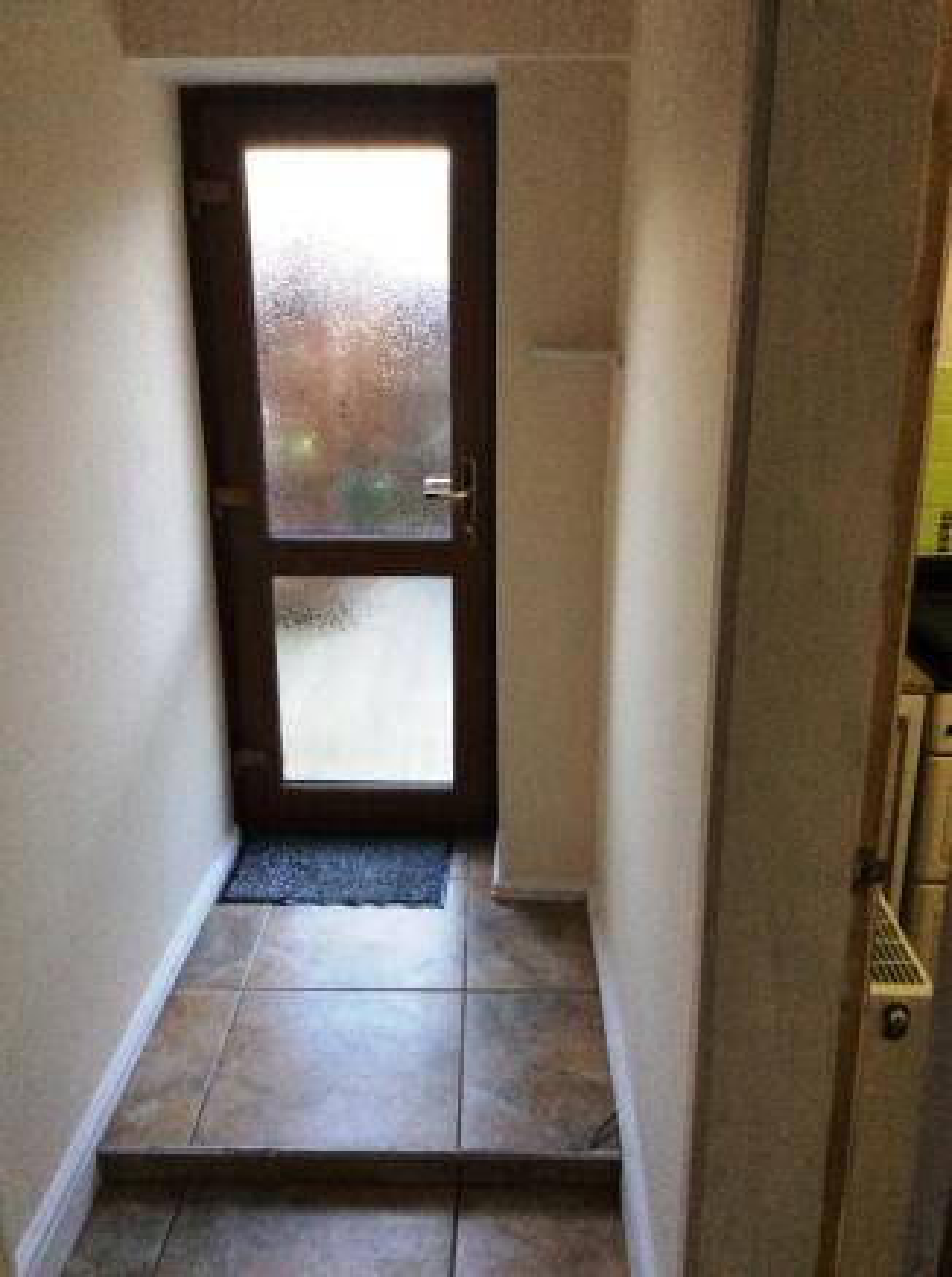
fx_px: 1177
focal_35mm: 32
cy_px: 638
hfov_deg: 44.0
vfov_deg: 56.9
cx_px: 476
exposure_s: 1/25
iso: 200
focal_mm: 3.3
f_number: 2.4
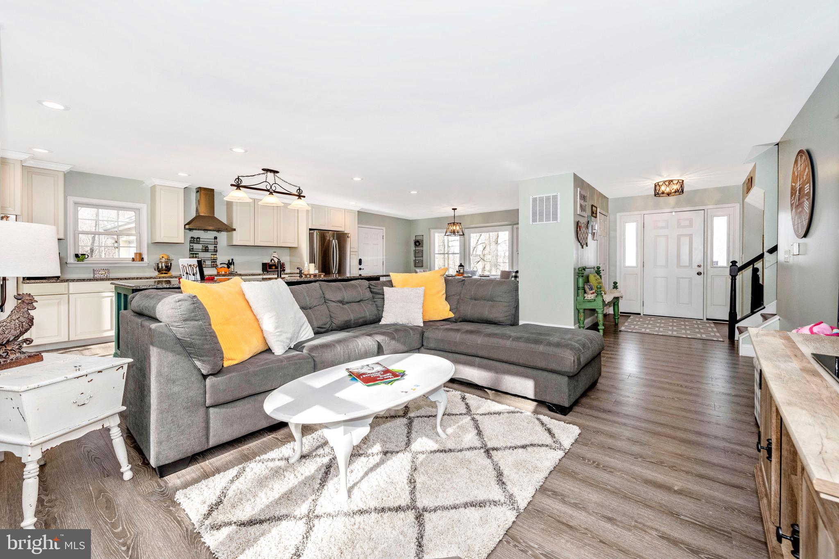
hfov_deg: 104.3
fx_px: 326
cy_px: 280
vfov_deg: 81.2
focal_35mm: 14
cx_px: 420
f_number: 8
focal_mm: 14
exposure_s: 1/60
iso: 320
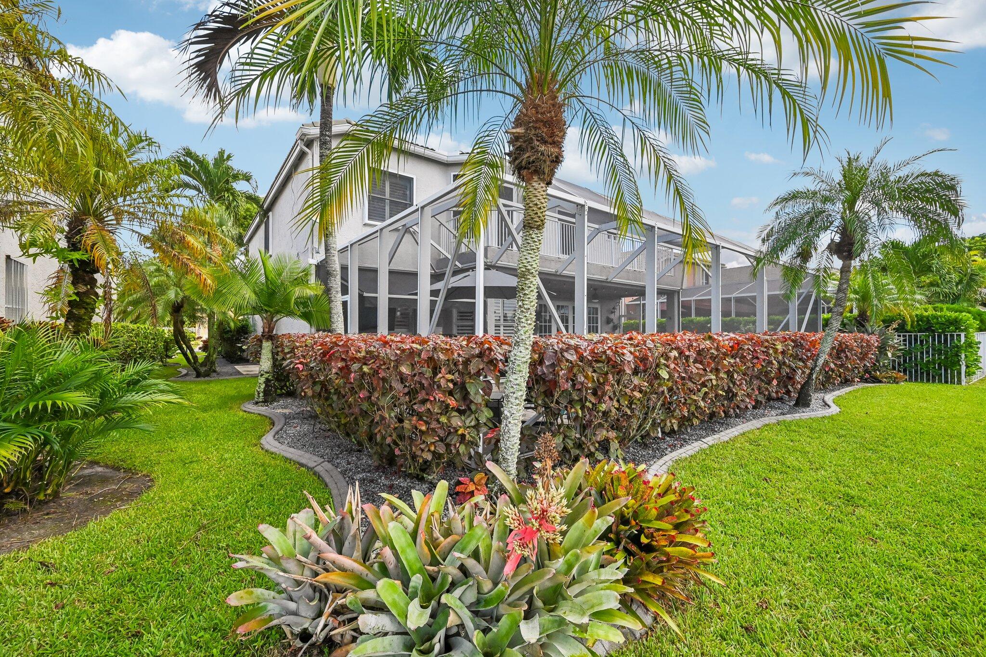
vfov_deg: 81.2
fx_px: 383
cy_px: 328
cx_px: 493
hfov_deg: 104.3
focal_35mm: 14
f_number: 10
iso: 2500
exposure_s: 1/1250
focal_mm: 14
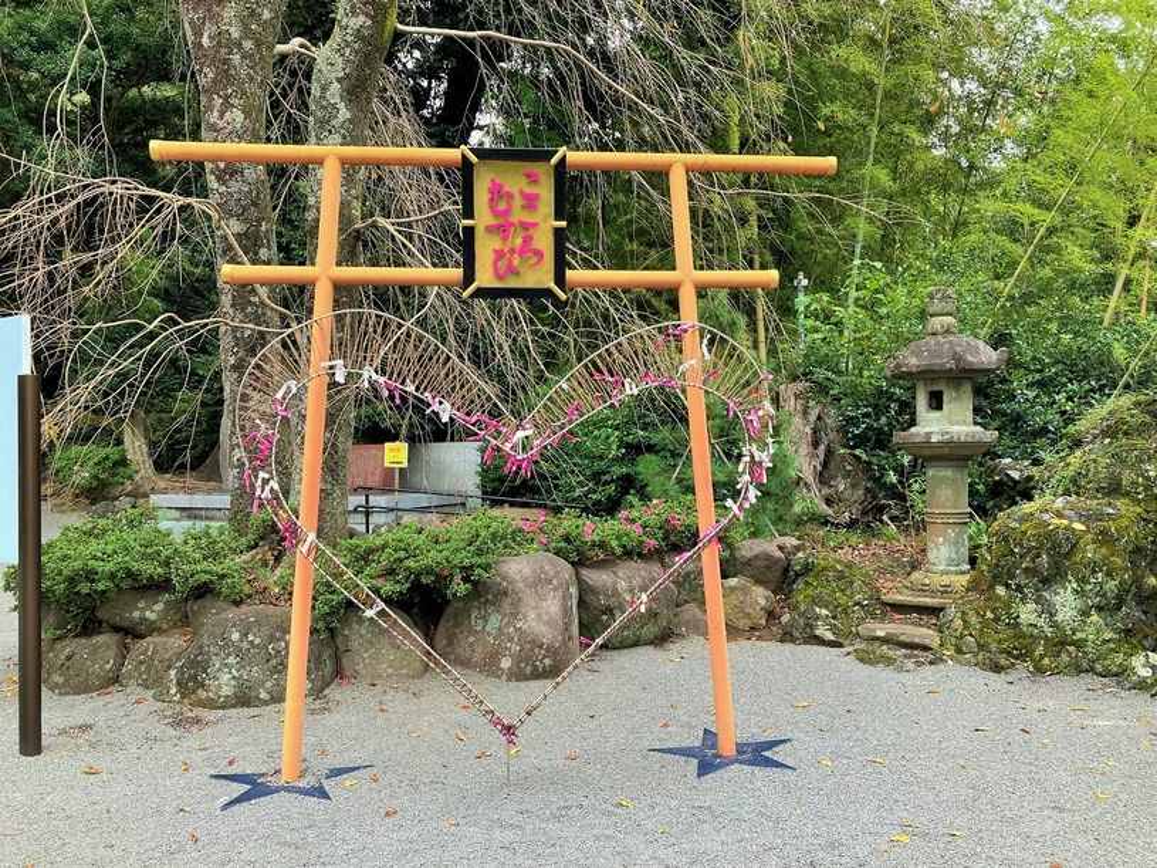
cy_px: 434
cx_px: 578
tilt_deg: +2.6
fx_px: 936
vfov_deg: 49.7
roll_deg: +0.4
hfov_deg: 63.5
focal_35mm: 28
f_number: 1.8
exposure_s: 1/121
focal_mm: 3.99
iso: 40
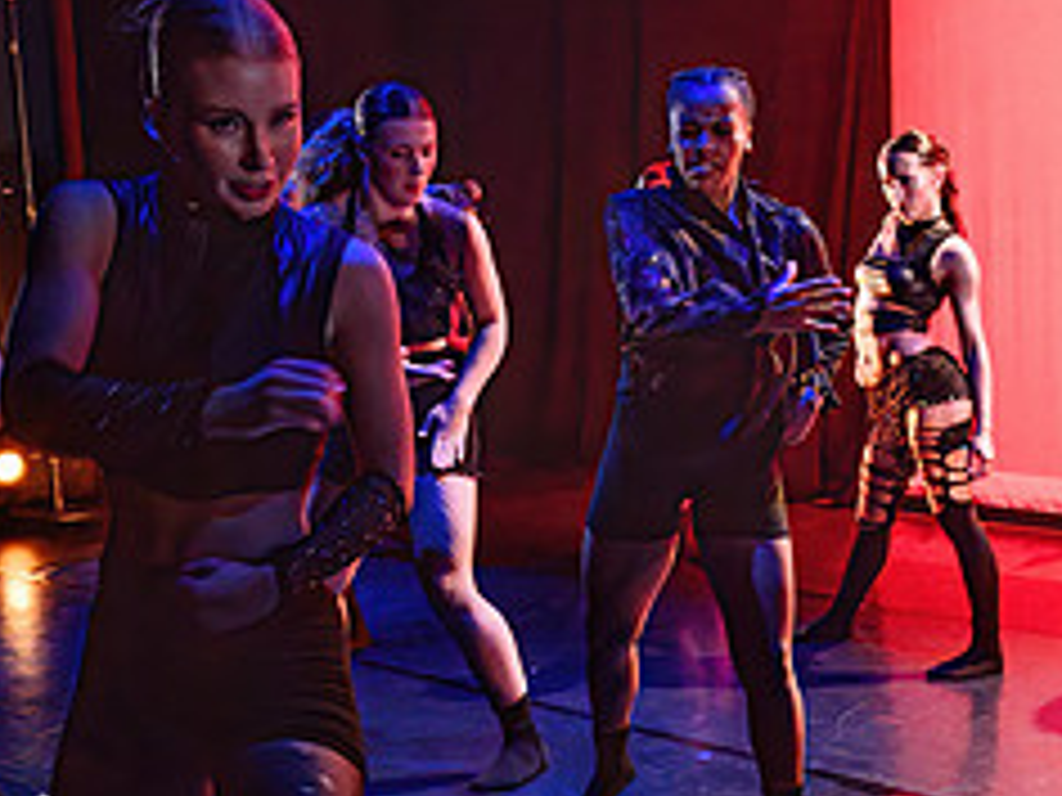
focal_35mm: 63
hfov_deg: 30.5
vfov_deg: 23.0
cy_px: 616
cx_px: 709
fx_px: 1933
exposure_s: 1/300
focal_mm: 24
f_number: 2.8
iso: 3200
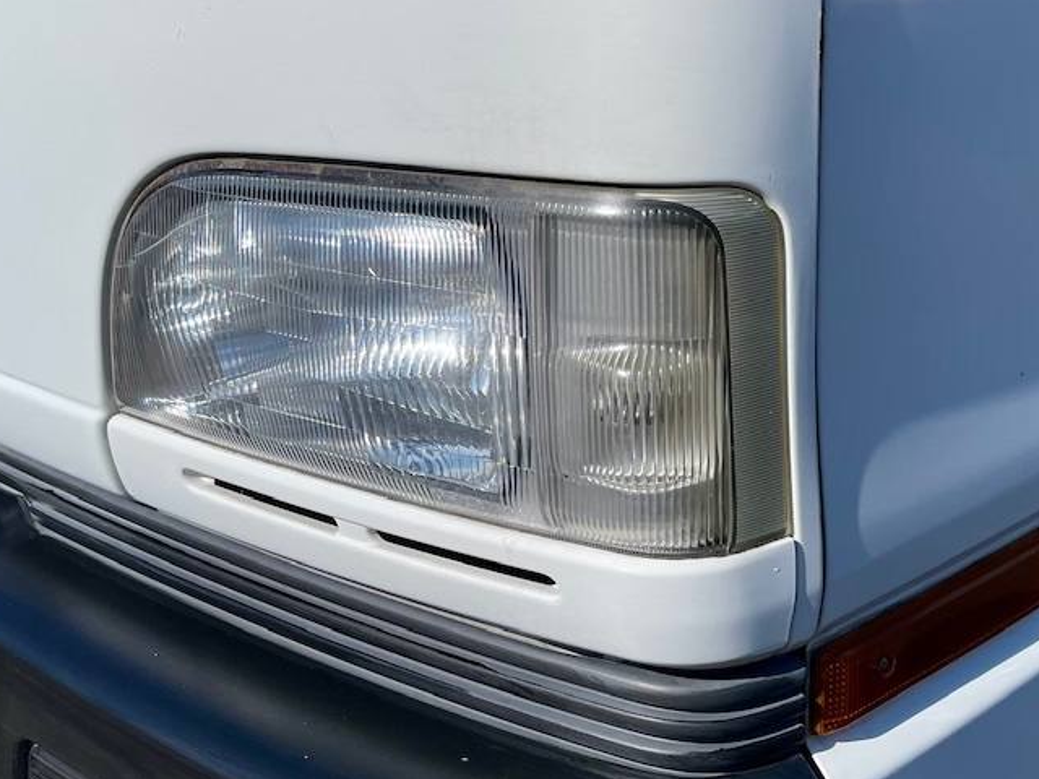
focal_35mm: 50
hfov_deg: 38.1
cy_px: 294
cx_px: 601
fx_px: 1501
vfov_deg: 29.0
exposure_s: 1/7937
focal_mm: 5.1
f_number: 1.6
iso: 32
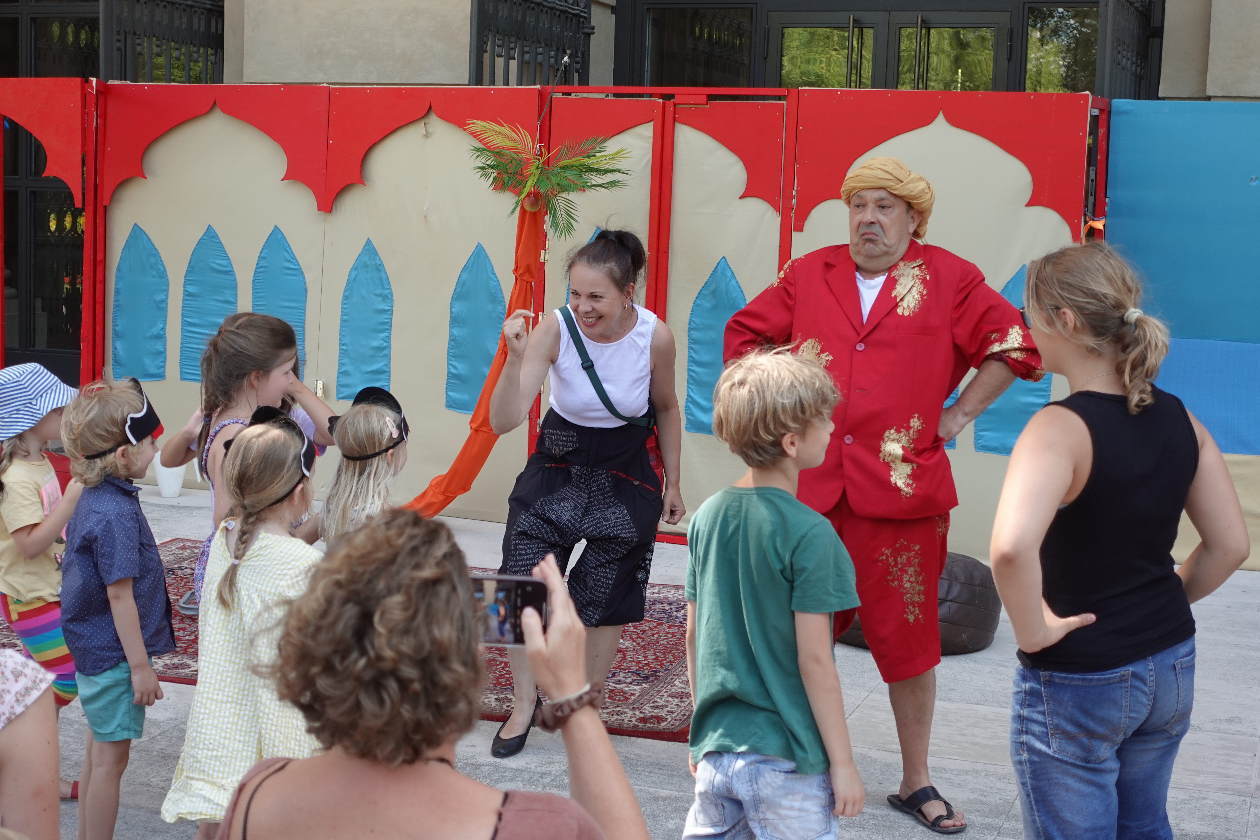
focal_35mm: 57
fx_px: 1995
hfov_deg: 35.1
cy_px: 420
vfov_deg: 23.8
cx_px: 630
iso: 125
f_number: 2.8
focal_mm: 21.27
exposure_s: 1/250
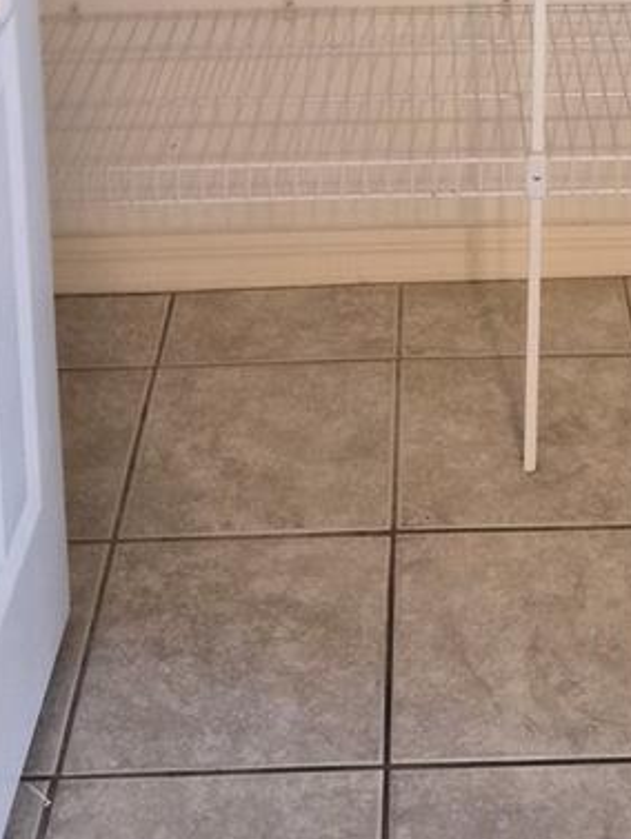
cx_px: 487
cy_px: -315
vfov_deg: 23.0
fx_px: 1772
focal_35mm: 73
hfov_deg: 20.0
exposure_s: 1/120
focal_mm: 5.4
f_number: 1.8
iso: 800
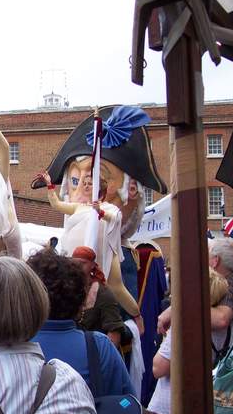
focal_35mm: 64
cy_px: 198
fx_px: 703
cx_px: -7
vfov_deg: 32.8
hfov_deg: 18.3
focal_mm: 8
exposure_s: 1/700
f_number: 2.8
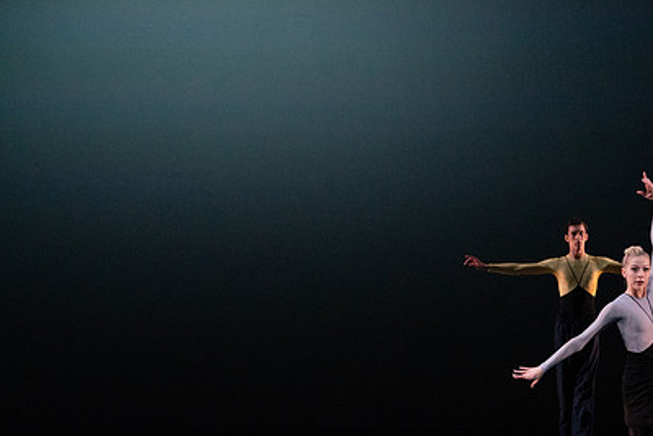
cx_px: 469
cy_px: 285
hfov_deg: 9.1
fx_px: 4101
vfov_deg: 6.1
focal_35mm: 226
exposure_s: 1/500
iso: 12800
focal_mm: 156
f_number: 8
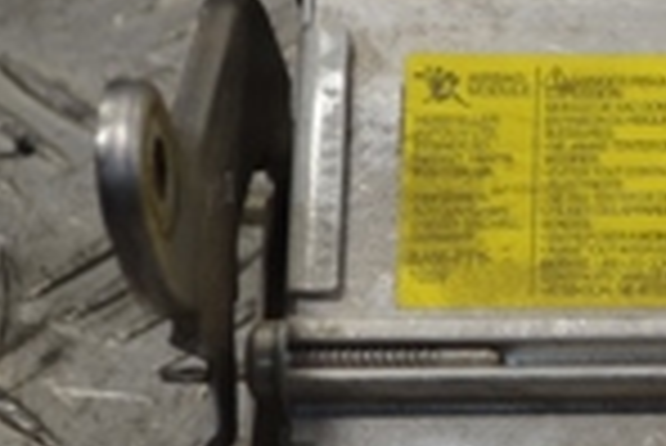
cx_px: 1179
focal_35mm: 311
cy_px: 86
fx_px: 5759
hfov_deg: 6.5
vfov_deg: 4.4
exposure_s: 1/40
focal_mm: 48
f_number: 5.6
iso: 100
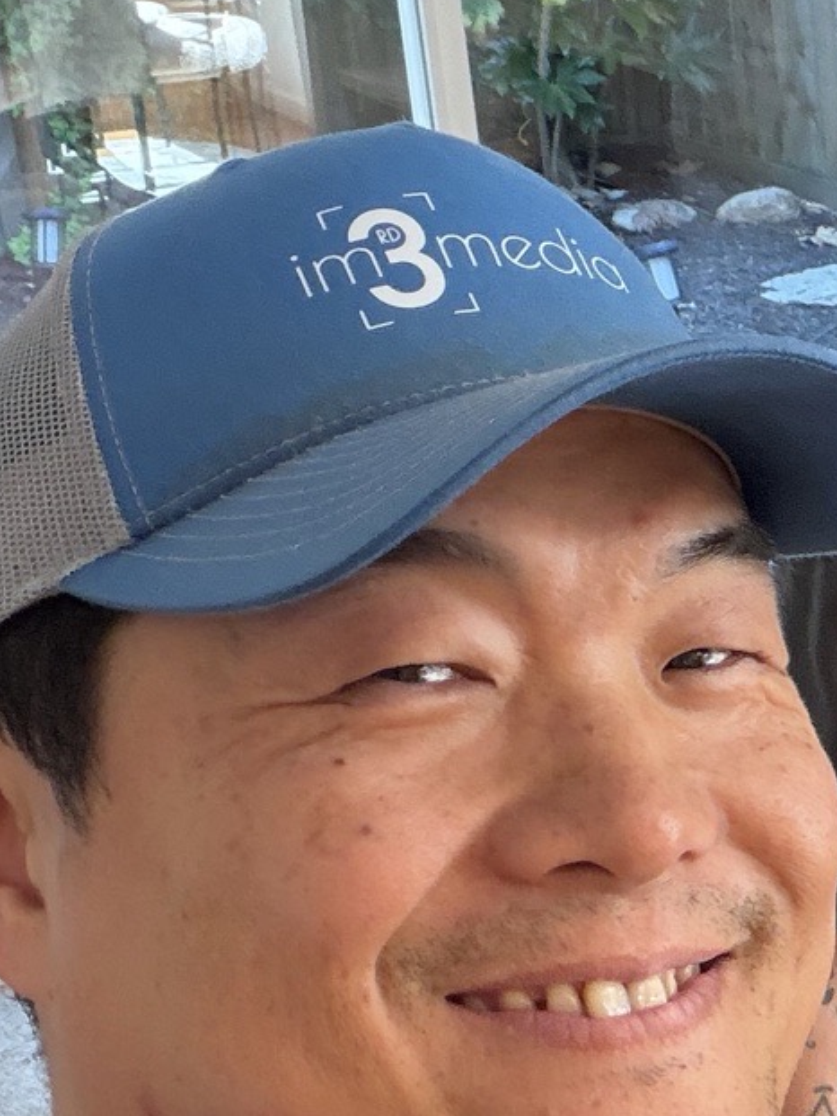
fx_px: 2804
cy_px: 519
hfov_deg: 16.0
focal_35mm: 87
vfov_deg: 22.5
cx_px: 1112
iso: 125
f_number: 1.9
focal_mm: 2.71
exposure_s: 1/60
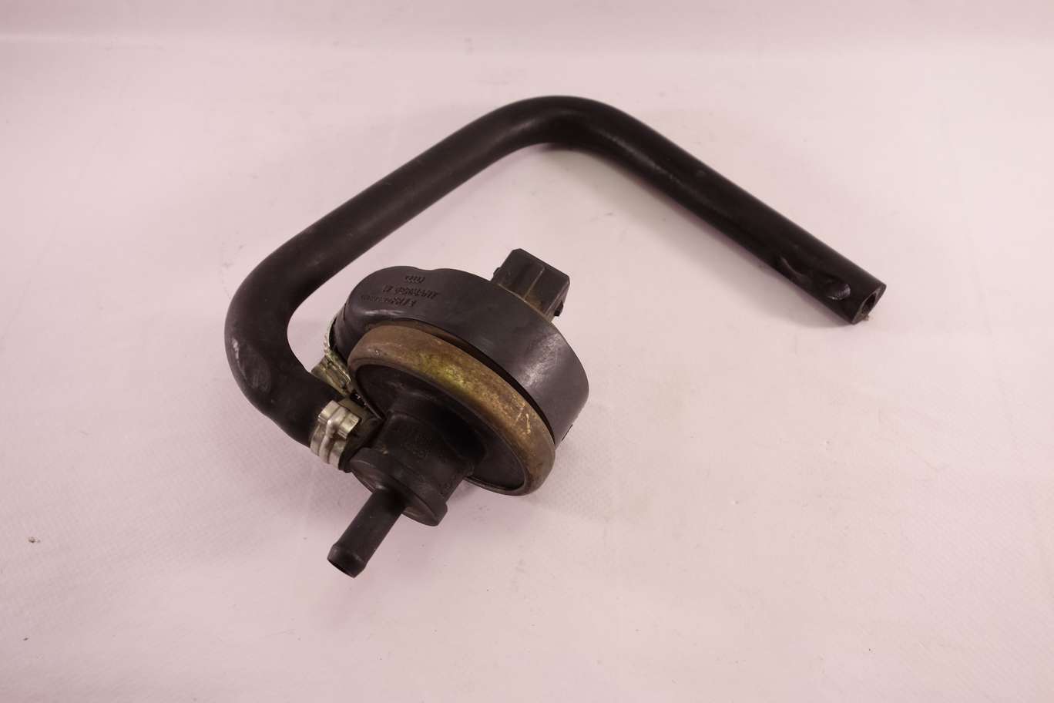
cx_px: 527
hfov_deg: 63.7
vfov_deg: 45.0
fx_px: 849
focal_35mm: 29
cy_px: 352
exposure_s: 1/30
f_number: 4.5
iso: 200
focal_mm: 10.91
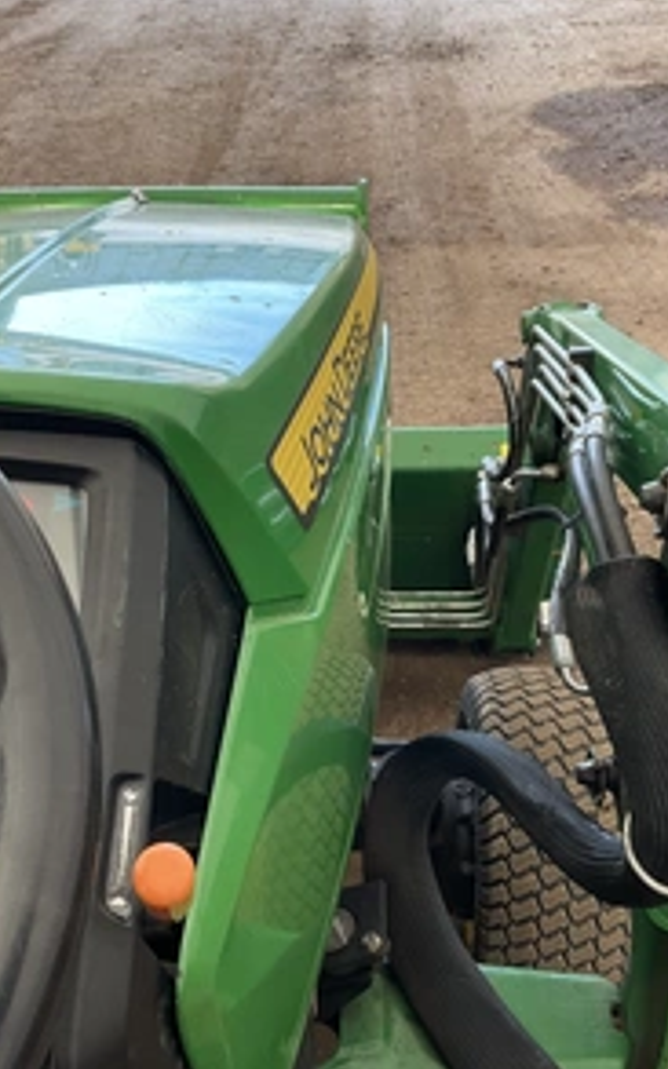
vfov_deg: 47.2
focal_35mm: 42
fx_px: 1224
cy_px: 544
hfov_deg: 30.5
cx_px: 303
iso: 32
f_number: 1.8
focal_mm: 3
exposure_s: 1/122
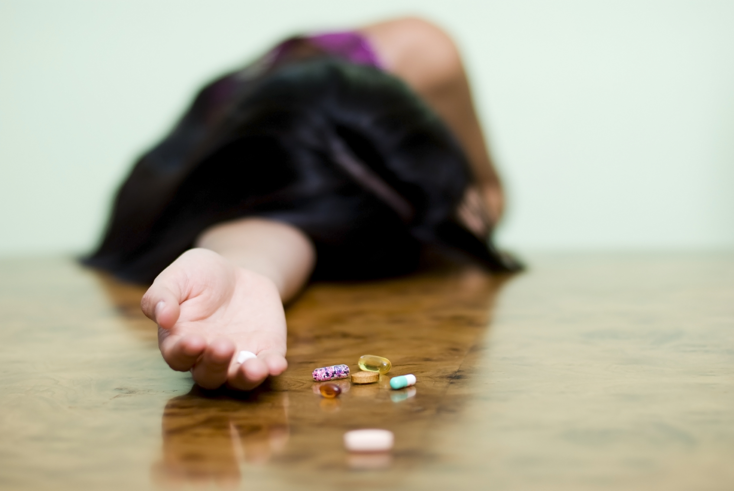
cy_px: 246
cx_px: 367
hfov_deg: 27.0
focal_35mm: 75
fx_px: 1531
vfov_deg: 18.2
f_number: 2.2
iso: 100
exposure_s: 1/160
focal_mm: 50
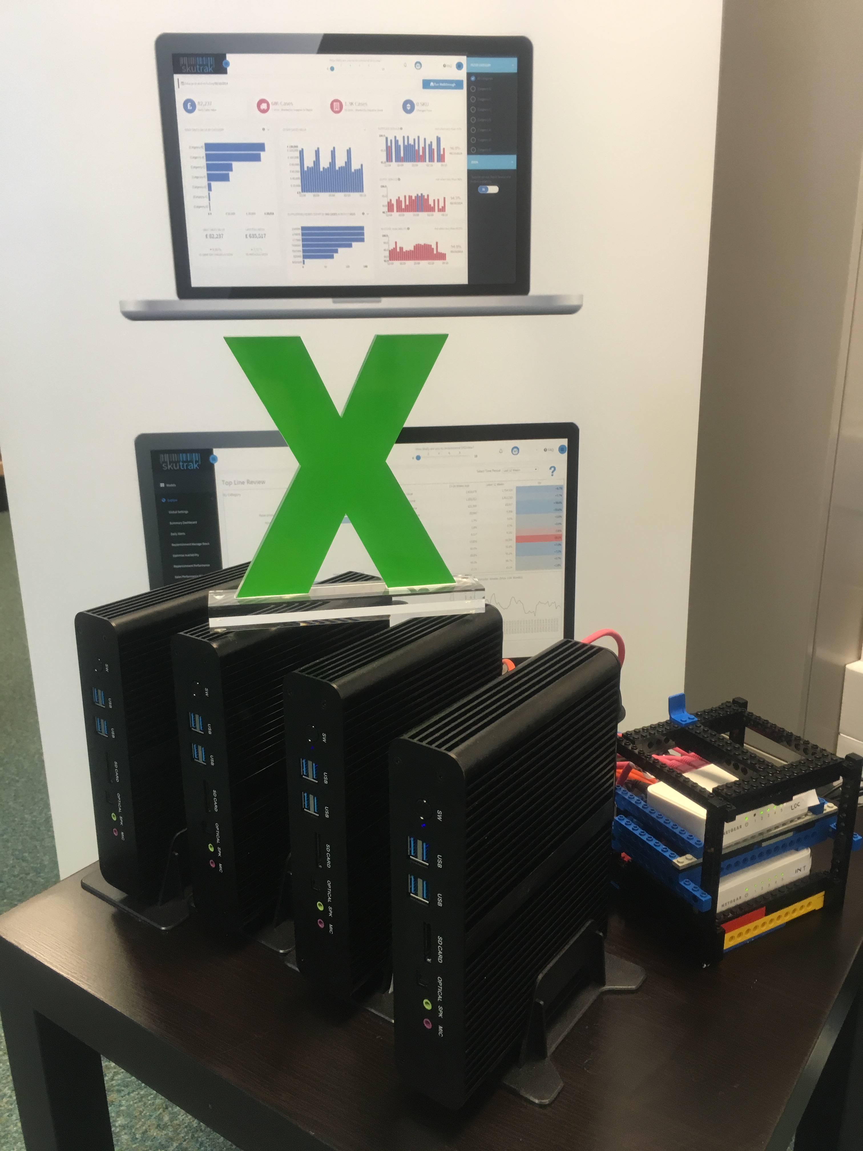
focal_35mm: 29
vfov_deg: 61.7
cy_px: 576
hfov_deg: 48.2
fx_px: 964
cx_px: 432
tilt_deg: -18.4
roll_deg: +1.5
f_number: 2.2
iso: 100
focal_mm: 4.15
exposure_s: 1/33
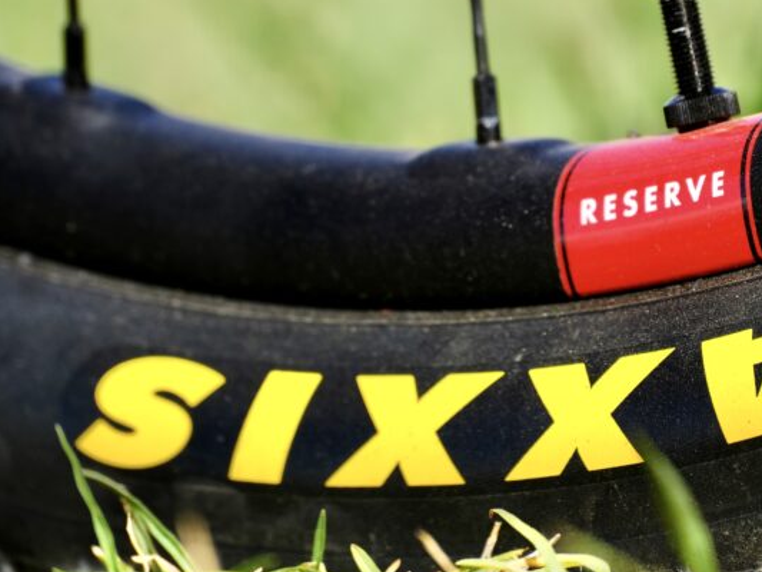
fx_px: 14642
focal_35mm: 665
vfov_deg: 2.2
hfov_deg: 3.0
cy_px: 137
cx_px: 638
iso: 250
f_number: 5.6
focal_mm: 239.8
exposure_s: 1/1000
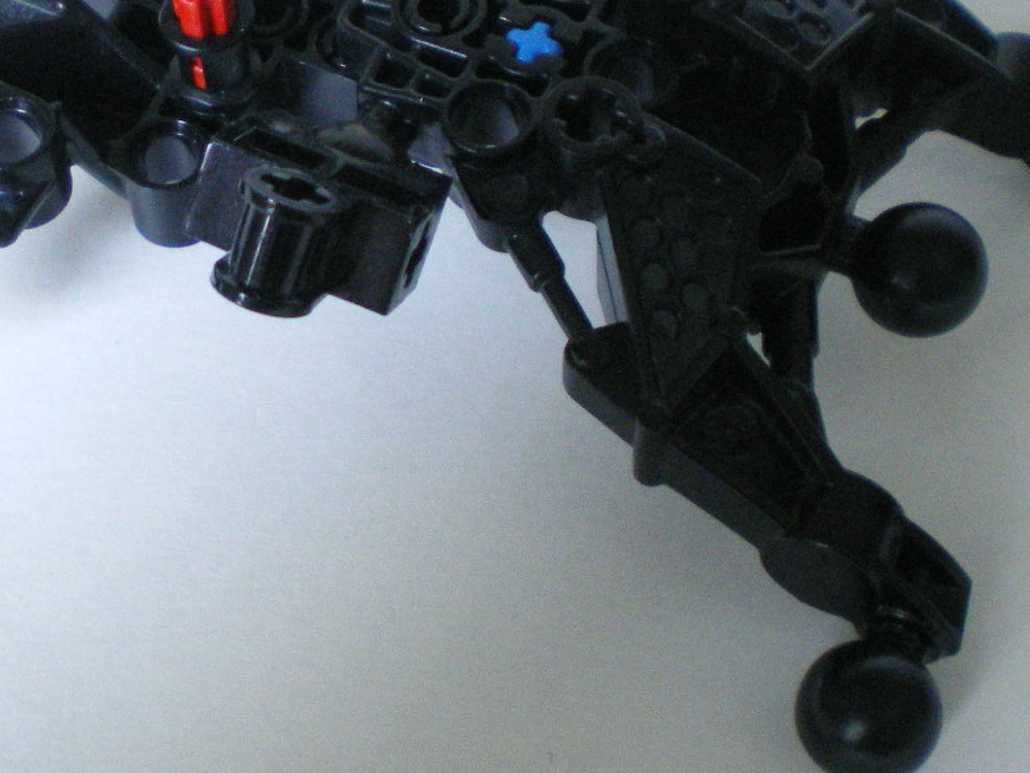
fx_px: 2203
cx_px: 425
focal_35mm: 74
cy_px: 147
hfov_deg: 26.3
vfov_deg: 19.7
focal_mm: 6.3
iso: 500
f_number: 3.1
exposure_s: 1/50
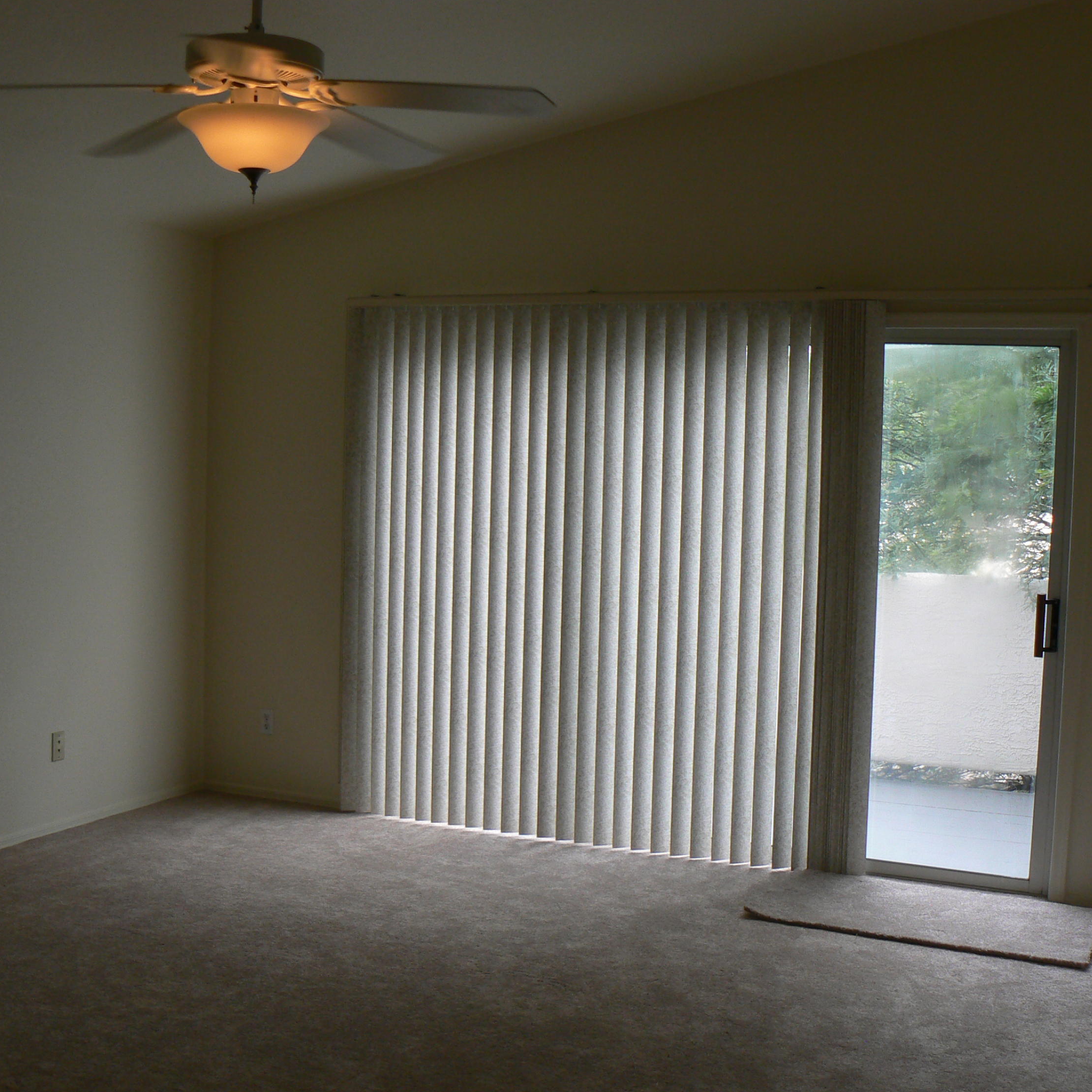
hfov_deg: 39.2
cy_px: 550
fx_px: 1535
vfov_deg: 39.2
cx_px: 576
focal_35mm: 43
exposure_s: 1/100
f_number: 4
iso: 80
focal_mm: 6
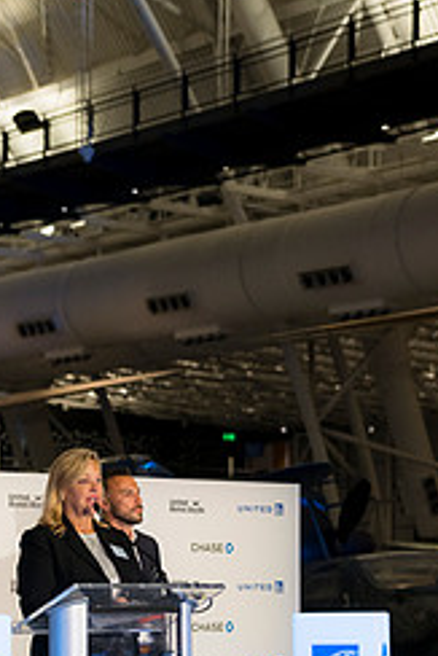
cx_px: 86
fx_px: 1913
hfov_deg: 13.0
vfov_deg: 19.3
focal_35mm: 105
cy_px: 503
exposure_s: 1/160
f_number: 2.8
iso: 800
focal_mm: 57
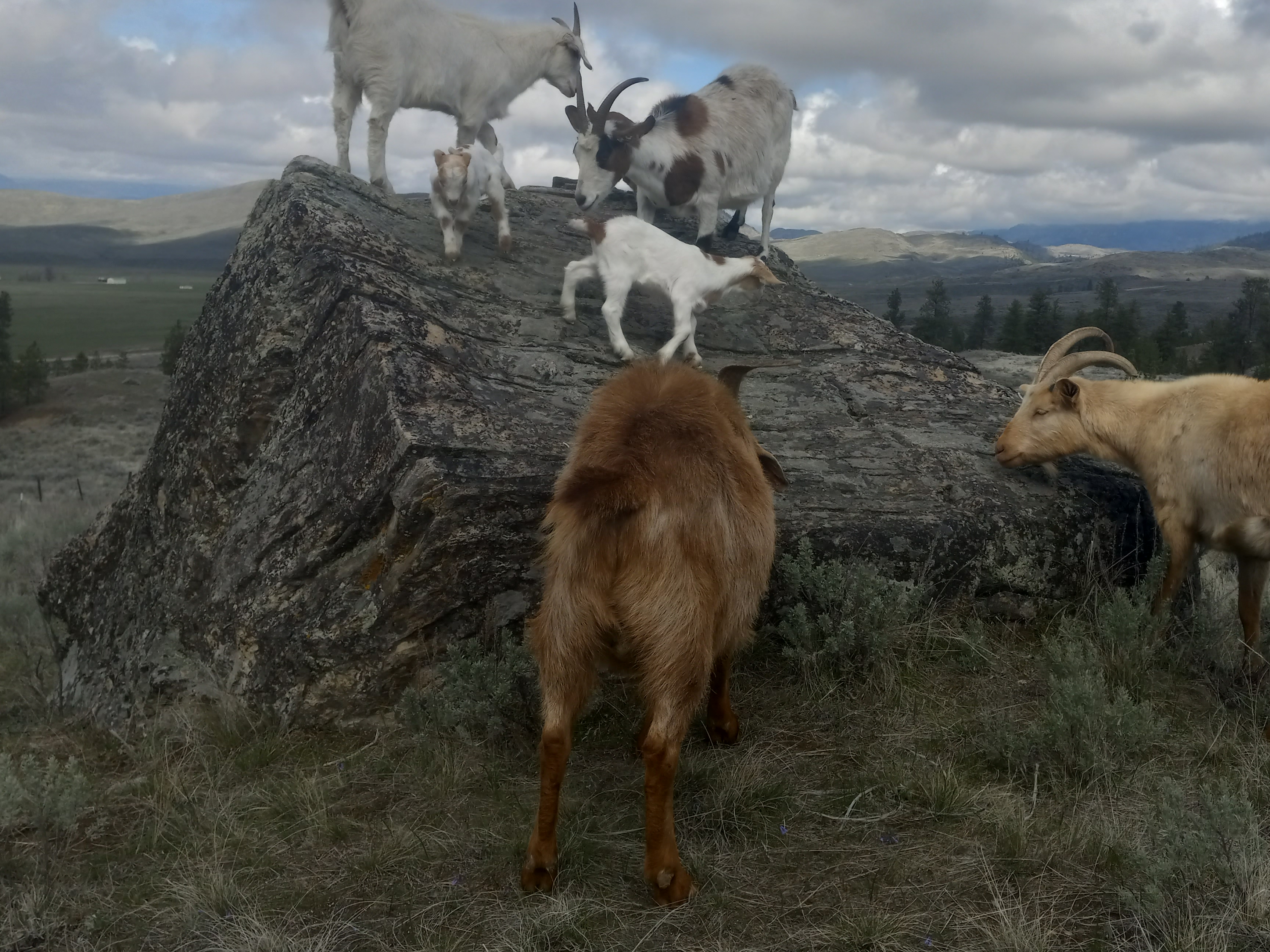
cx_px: 776
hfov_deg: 50.9
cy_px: 379
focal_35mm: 36
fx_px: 1321
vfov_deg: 39.5
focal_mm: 3.94
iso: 40
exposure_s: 1/1721
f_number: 1.8
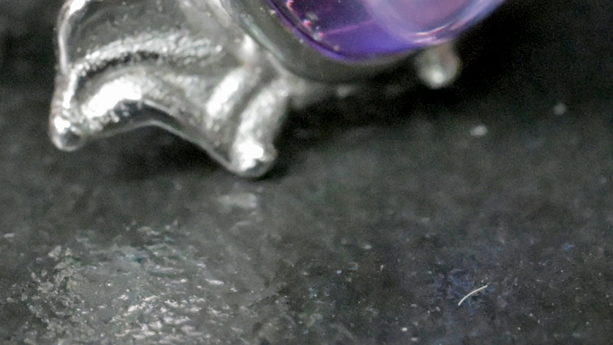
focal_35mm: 339
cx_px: 22
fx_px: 5511
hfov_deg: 6.4
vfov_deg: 3.6
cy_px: -153
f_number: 16
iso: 10000
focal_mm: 105
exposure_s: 1/125
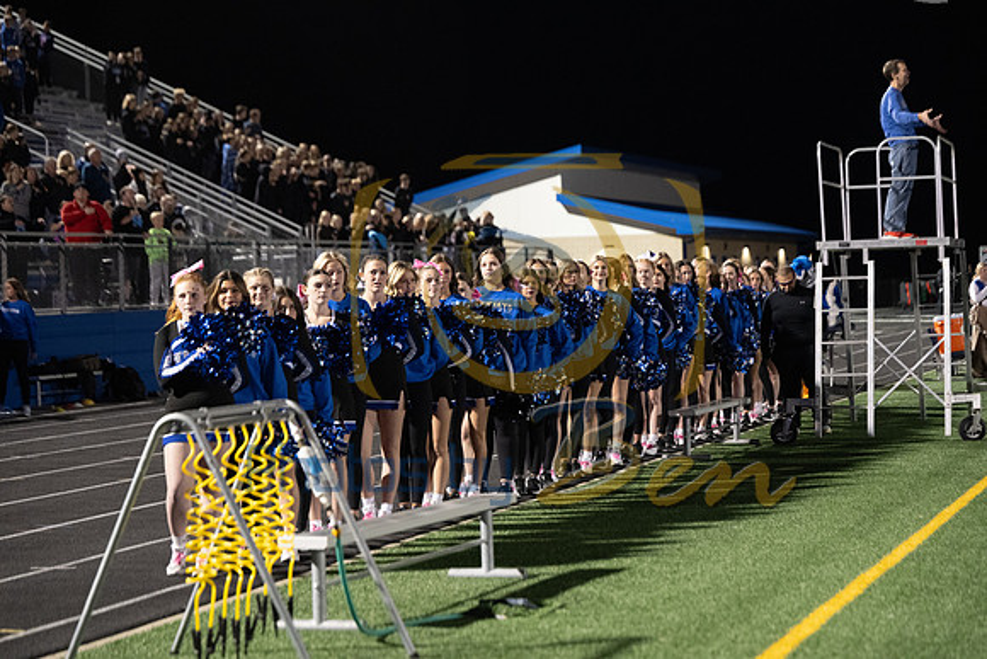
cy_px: 330
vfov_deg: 14.6
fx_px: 2578
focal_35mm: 94
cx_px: 494
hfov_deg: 21.7
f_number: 2.8
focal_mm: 94
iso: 4000
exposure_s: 1/250
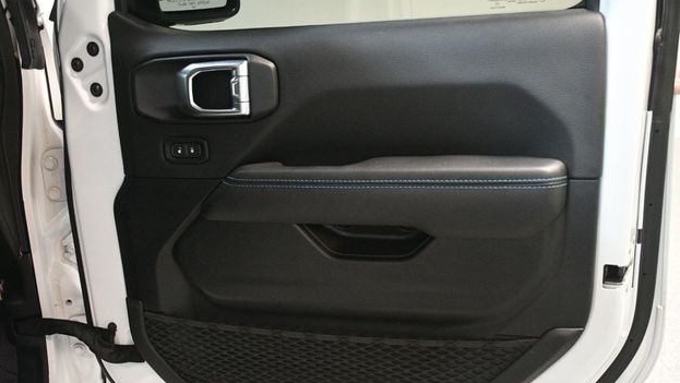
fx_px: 776
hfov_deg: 47.3
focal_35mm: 43
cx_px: 348
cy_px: 226
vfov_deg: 27.7
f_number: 4
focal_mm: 27
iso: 4000
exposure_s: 1/60
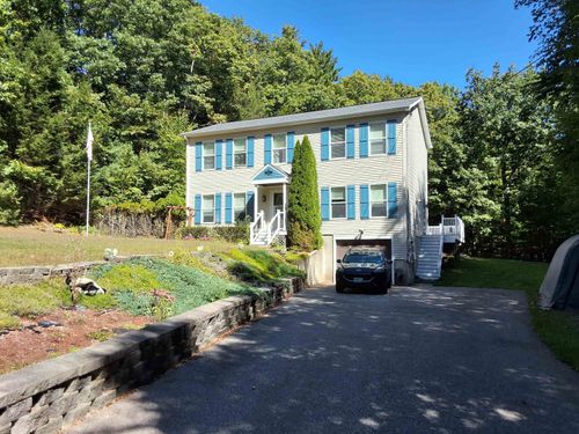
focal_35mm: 28
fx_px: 468
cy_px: 217
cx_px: 290
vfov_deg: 49.7
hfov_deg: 63.4
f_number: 1.9
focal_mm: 2.91
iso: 32
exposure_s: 1/1200
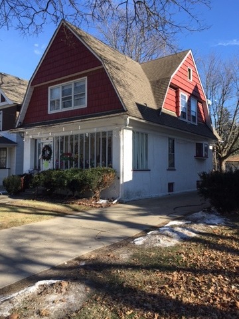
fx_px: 267
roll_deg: -1.3
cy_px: 160
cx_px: 120
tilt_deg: +3.8
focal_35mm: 29
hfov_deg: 48.2
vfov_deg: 61.7
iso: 32
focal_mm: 4.15
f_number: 2.2
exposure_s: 1/879
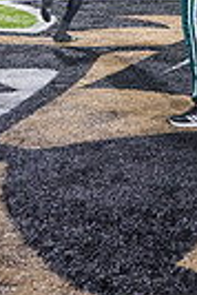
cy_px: -166
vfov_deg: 20.7
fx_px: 663
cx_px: 226
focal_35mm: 81
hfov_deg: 16.3
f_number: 3.2
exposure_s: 1/500
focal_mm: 24
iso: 1250
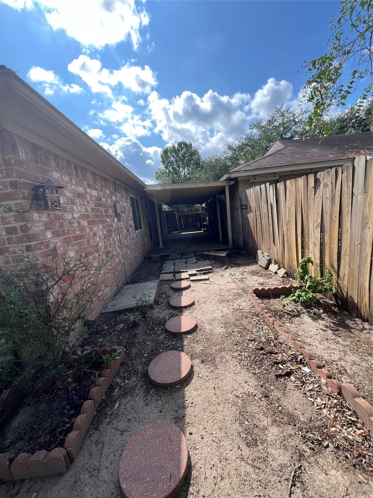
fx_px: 187
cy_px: 249
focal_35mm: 13
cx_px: 186
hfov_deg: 89.9
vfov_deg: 106.2
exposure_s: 1/664
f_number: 1.8
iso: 32
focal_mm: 1.57
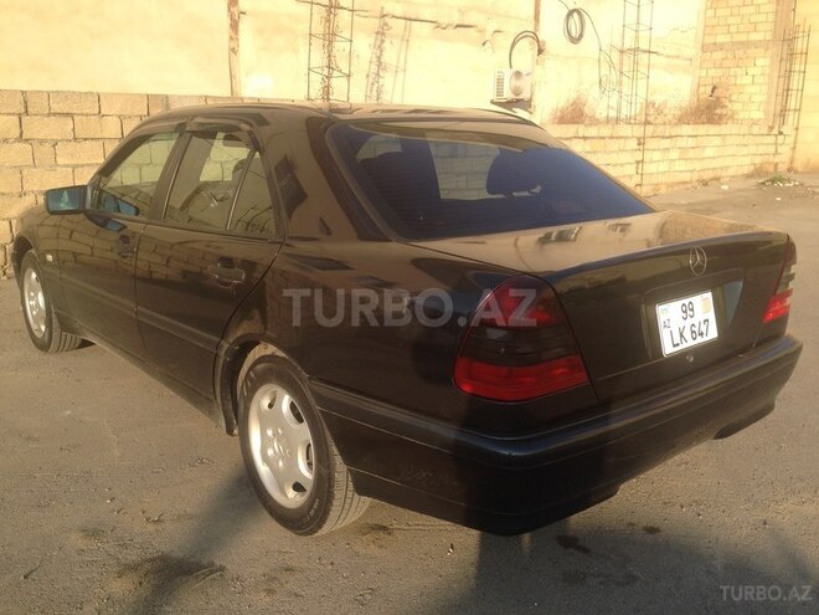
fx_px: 781
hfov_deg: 55.4
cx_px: 410
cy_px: 308
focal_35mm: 33
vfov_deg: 42.9
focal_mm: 4.12
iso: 50
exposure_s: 1/638
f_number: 2.4
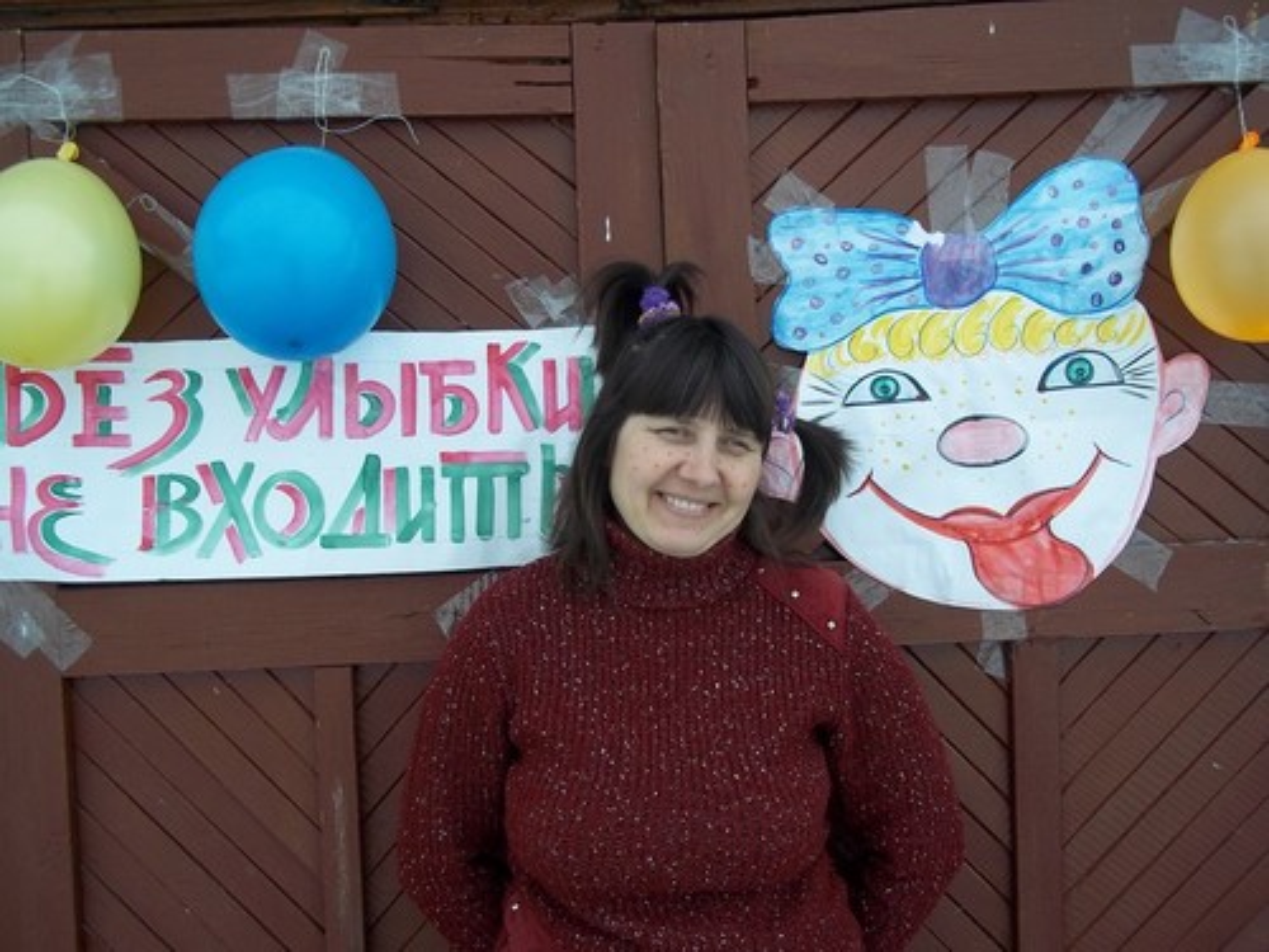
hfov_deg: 51.4
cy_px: 476
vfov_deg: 39.7
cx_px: 634
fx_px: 1320
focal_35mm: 36
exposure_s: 1/320
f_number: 3.1
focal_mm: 6.5
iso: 80
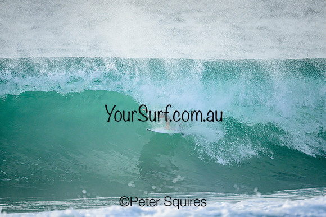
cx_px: 170
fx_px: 7608
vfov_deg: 1.6
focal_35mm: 840
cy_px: 103
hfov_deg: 2.5
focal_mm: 800
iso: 800
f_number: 6.3
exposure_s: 1/2500
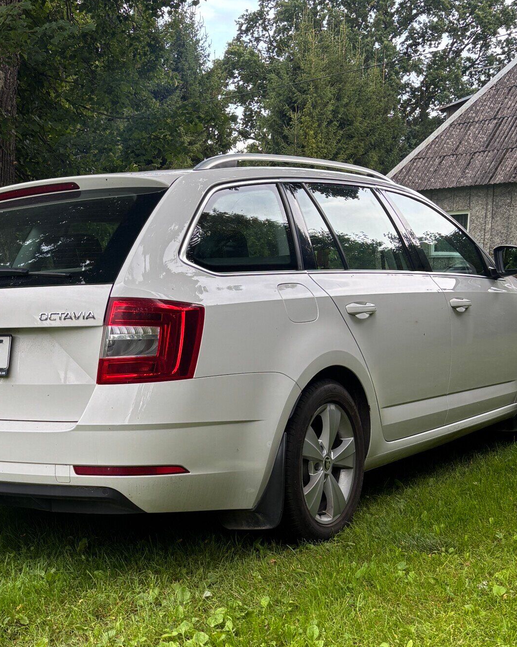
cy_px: 460
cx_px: 49
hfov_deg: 29.0
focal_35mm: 50
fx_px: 956
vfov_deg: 36.7
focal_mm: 5.96
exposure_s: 1/121
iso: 50
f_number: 1.6
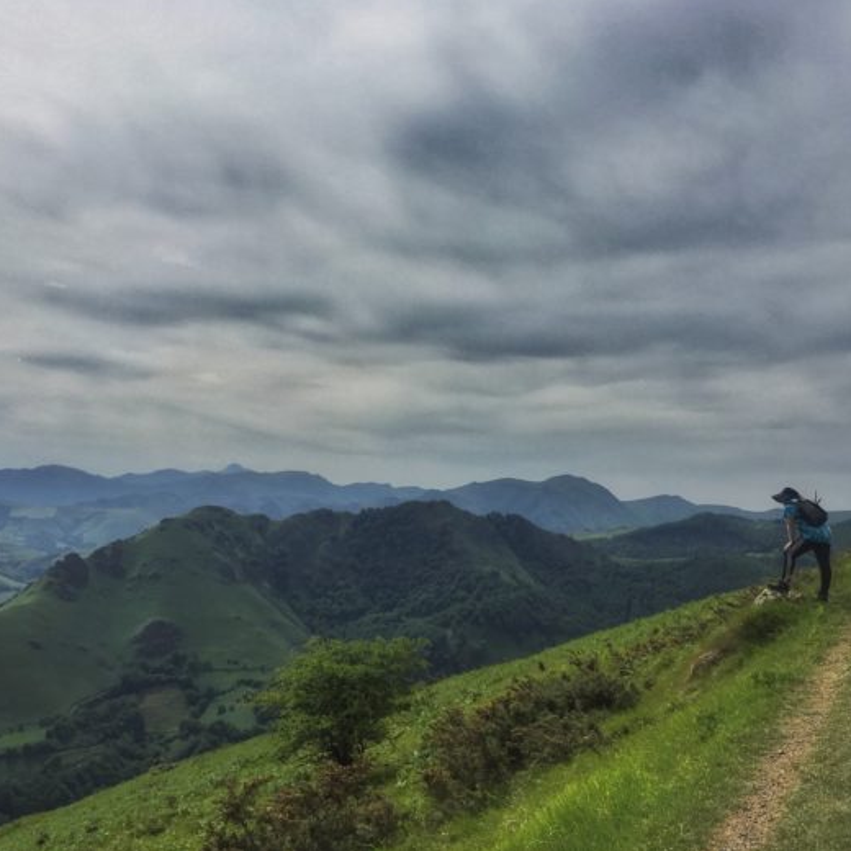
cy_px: 420
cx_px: 442
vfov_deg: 47.2
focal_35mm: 35
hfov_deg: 47.2
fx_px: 973
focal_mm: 4.15
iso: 32
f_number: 2.2
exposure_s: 1/3597
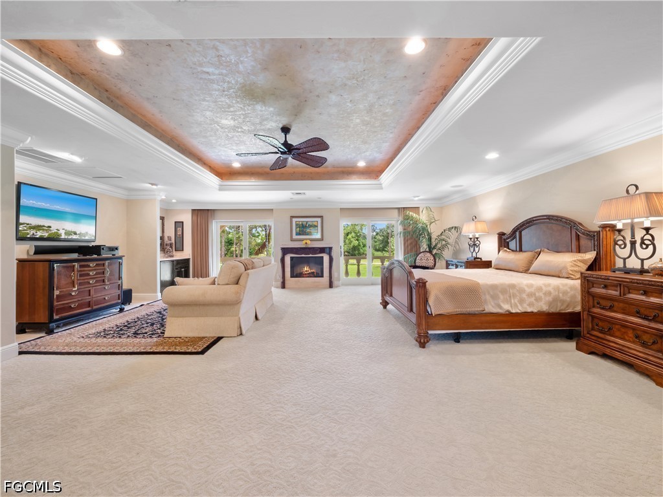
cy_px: 248
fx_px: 268
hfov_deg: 102.1
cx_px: 332
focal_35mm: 14
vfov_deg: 85.7
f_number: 7.1
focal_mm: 7
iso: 200
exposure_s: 1/3
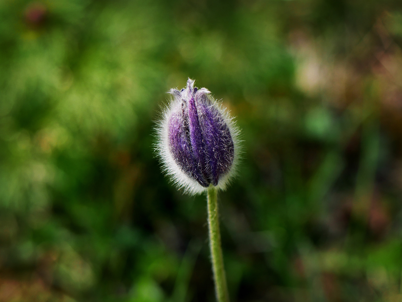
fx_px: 999
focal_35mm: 86
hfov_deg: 22.7
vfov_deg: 17.2
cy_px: 151
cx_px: 201
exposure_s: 1/1300
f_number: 2.8
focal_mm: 43
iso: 200
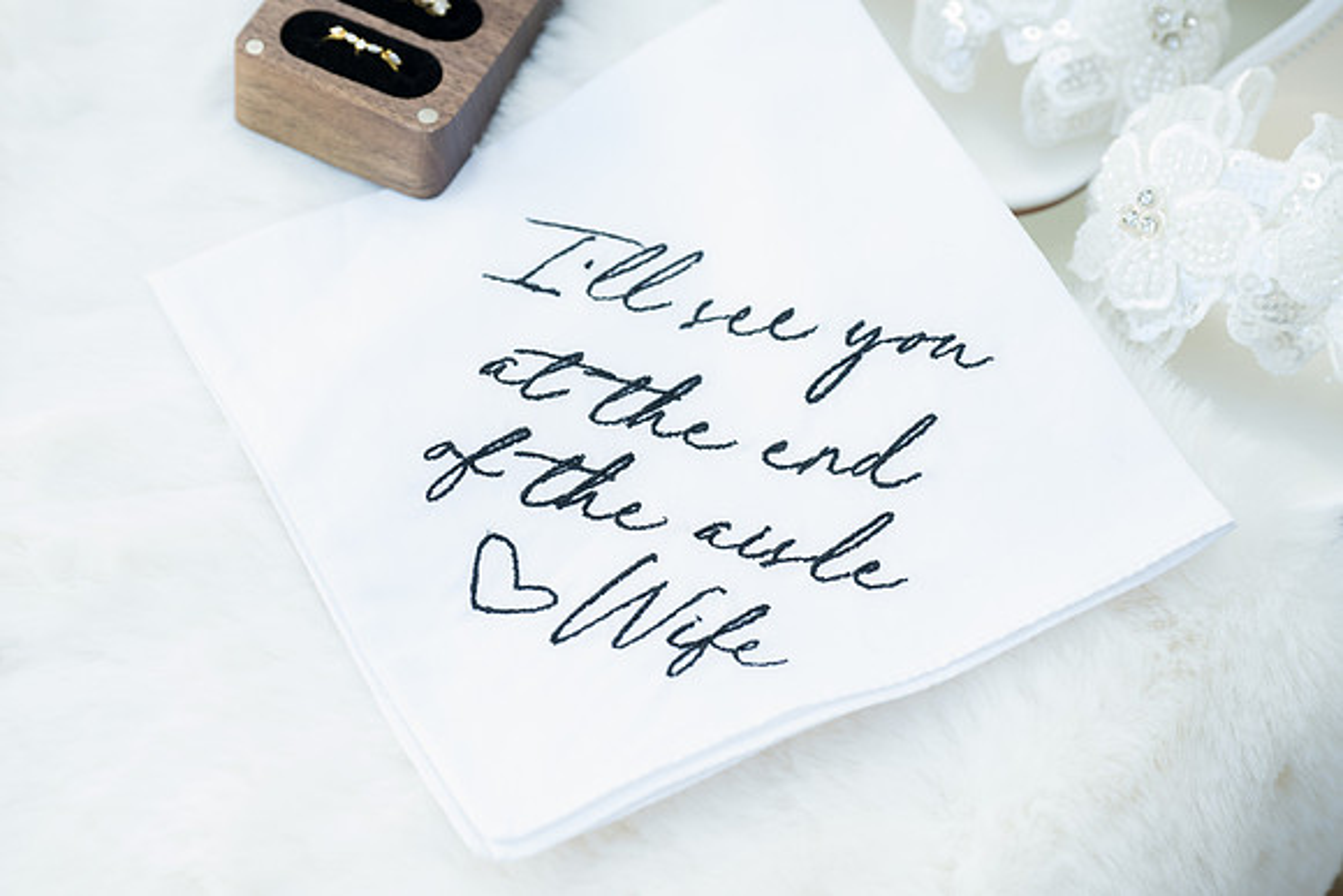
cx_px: 679
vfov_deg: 14.5
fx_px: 3520
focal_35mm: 94
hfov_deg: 21.6
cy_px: 452
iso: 640
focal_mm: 93
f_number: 5.6
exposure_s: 1/125
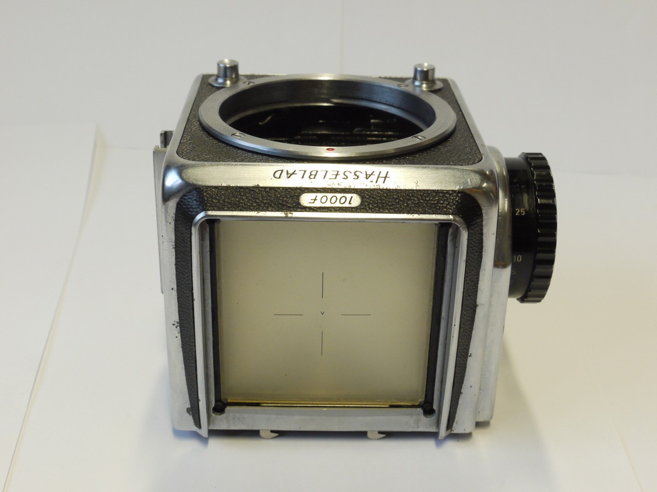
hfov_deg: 36.8
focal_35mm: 52
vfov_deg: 28.0
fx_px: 987
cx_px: 328
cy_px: 246
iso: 800
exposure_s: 1/25
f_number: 11
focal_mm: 26
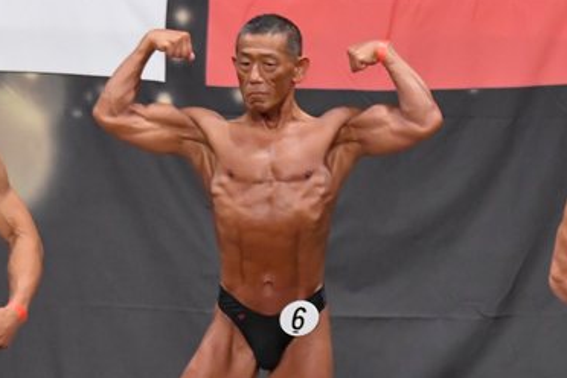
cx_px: 306
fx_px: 6630
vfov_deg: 3.3
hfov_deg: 4.9
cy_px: 338
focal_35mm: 421
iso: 6400
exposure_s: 1/400
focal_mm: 135
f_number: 5.6
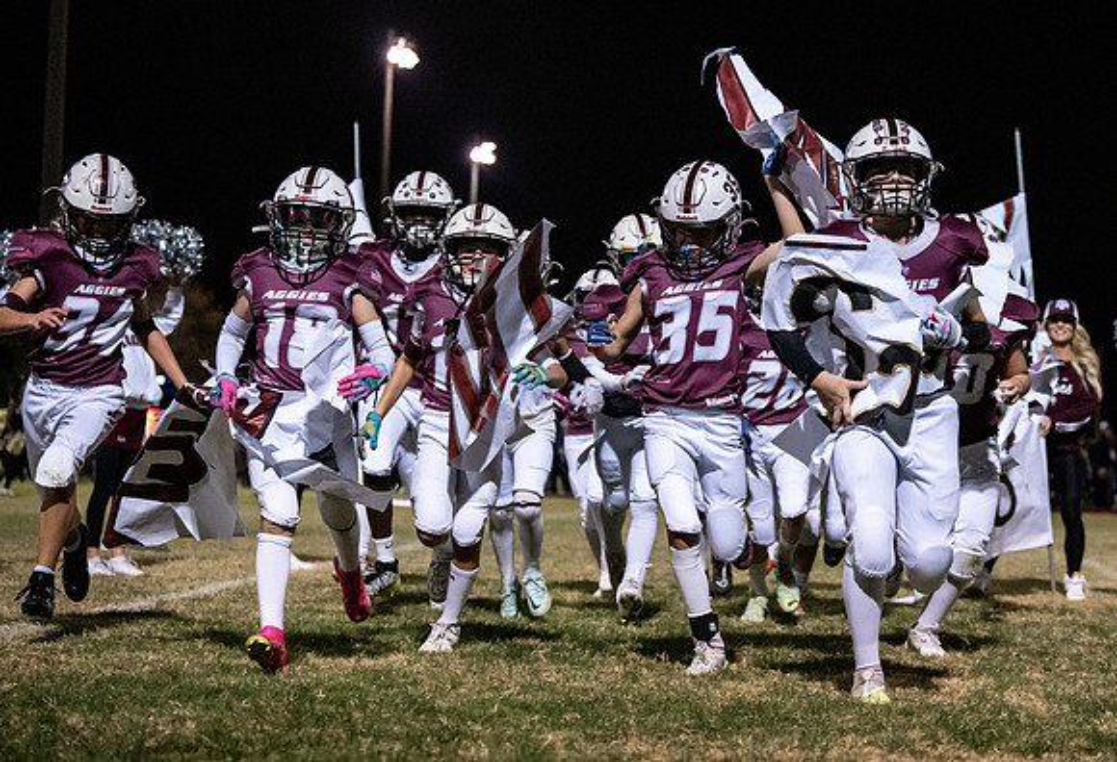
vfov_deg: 15.5
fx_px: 2807
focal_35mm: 90
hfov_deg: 22.5
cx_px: 701
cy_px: 391
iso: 12800
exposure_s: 1/1000
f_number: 3.2
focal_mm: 70
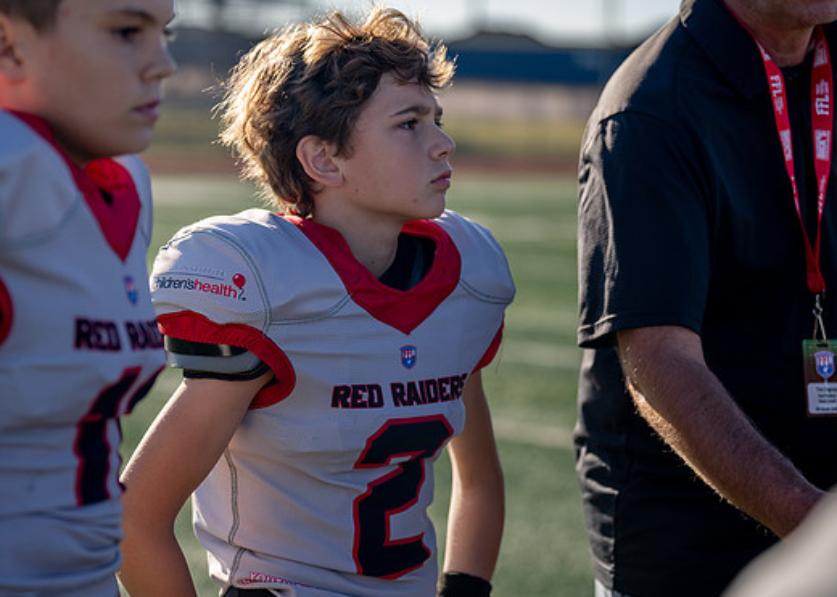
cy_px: 311
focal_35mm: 106
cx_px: 325
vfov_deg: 13.5
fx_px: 2519
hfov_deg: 18.8
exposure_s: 1/1600
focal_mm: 83
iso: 160
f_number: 2.8
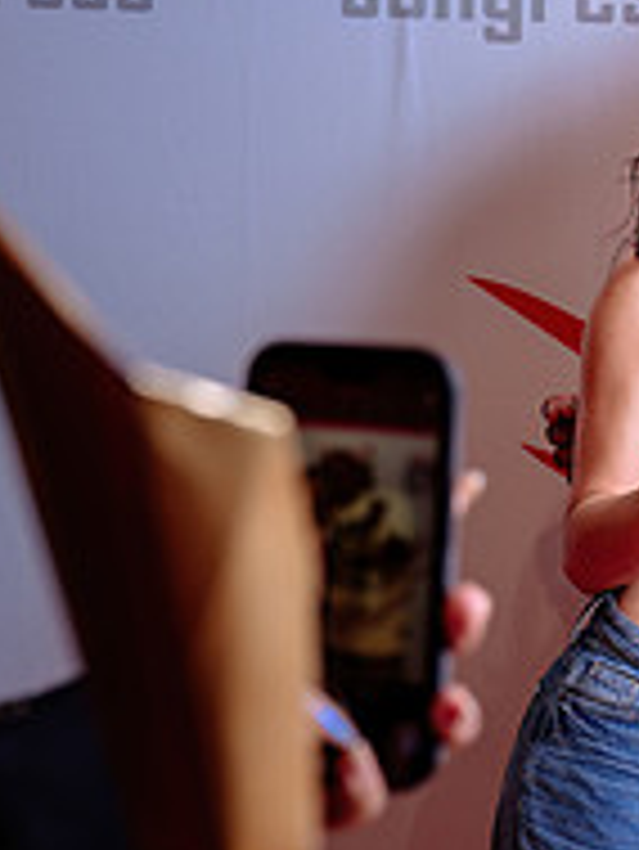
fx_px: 3049
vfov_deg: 15.9
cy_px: 449
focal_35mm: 124
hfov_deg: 11.8
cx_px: 712
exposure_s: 1/125
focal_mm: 40
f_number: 4
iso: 200
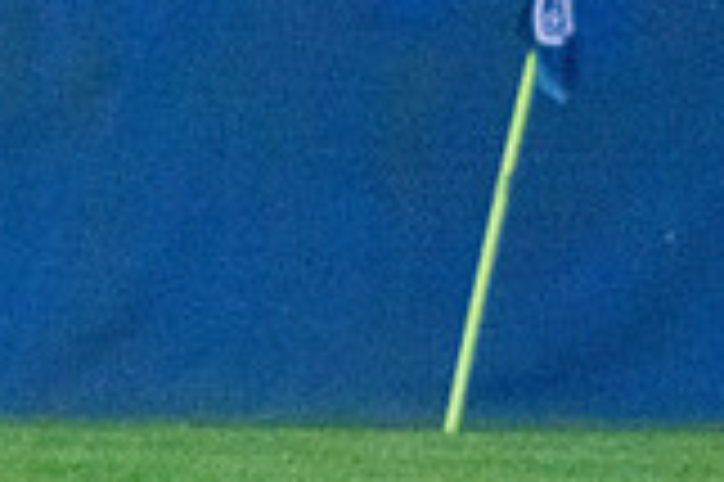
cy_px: 81
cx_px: -238
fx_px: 29332
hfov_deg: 1.4
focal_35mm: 1460
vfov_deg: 0.9
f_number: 5.6
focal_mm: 270
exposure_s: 1/2000
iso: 6400
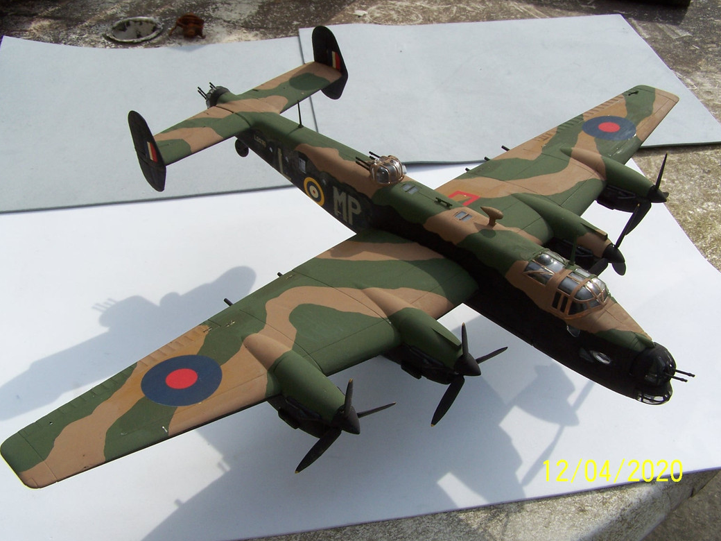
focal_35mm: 39
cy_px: 270
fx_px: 812
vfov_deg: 36.8
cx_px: 354
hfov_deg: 47.9
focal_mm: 6.3
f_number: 5.6
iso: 80
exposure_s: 1/500
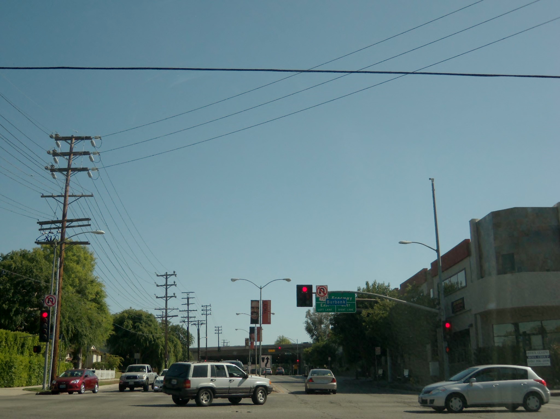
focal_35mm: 38
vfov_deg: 37.7
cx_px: 280
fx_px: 614
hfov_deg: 49.0
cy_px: 210
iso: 64
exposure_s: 1/400
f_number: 4.3
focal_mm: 6.8
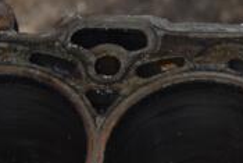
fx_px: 1317
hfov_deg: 10.5
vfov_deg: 7.0
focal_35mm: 195
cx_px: 211
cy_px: 206
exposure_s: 1/60
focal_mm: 38
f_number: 5
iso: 800
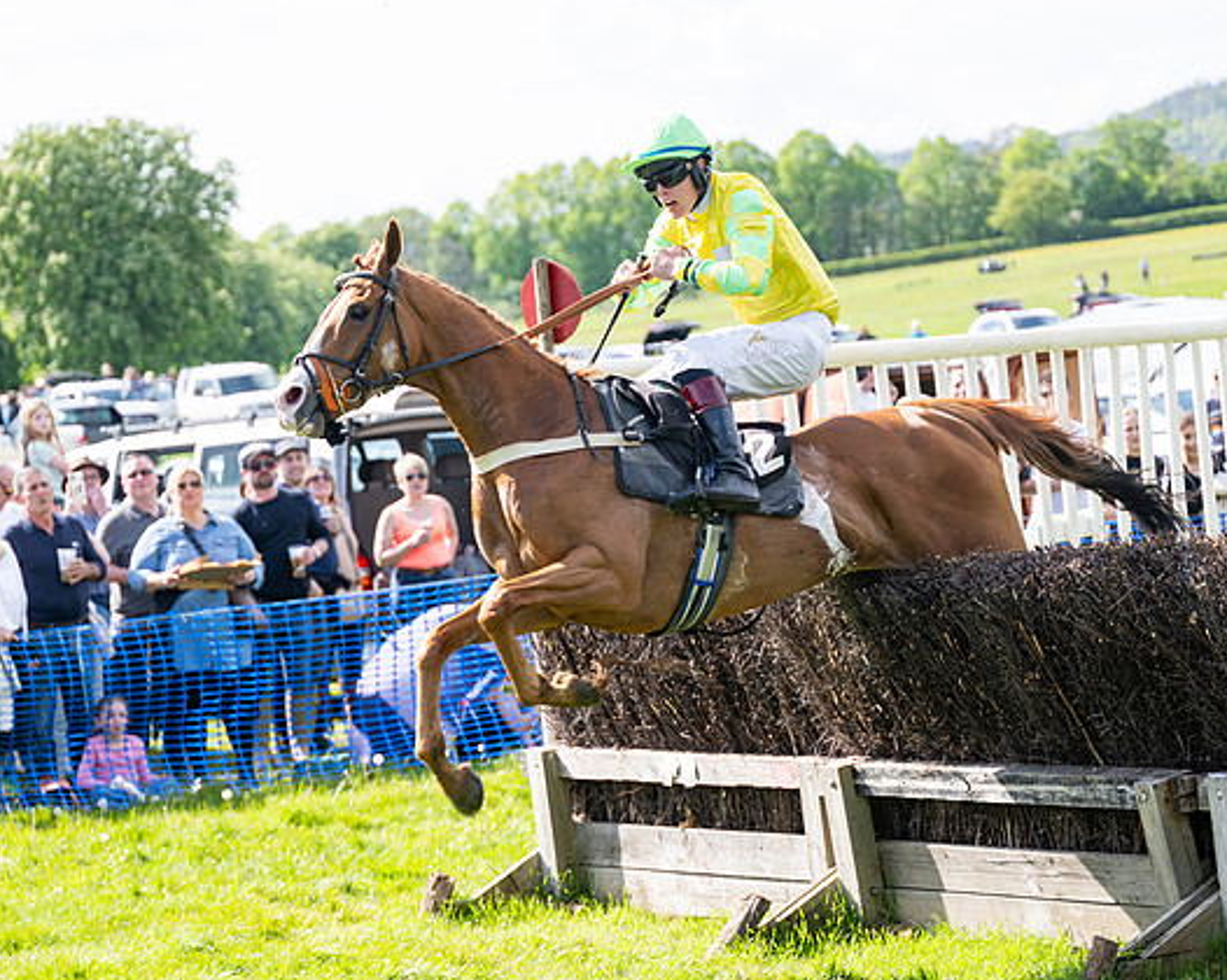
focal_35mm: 129
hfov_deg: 14.9
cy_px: 513
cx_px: 696
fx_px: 4681
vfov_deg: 11.9
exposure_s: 1/800
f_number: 4
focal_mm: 98
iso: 200
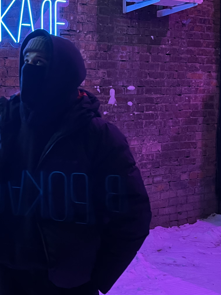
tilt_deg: -3.1
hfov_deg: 27.0
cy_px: 107
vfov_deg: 36.6
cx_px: 17
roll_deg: -1.3
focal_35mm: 52
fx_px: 443
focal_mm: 4.2
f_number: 1.6
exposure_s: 1/50
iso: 250
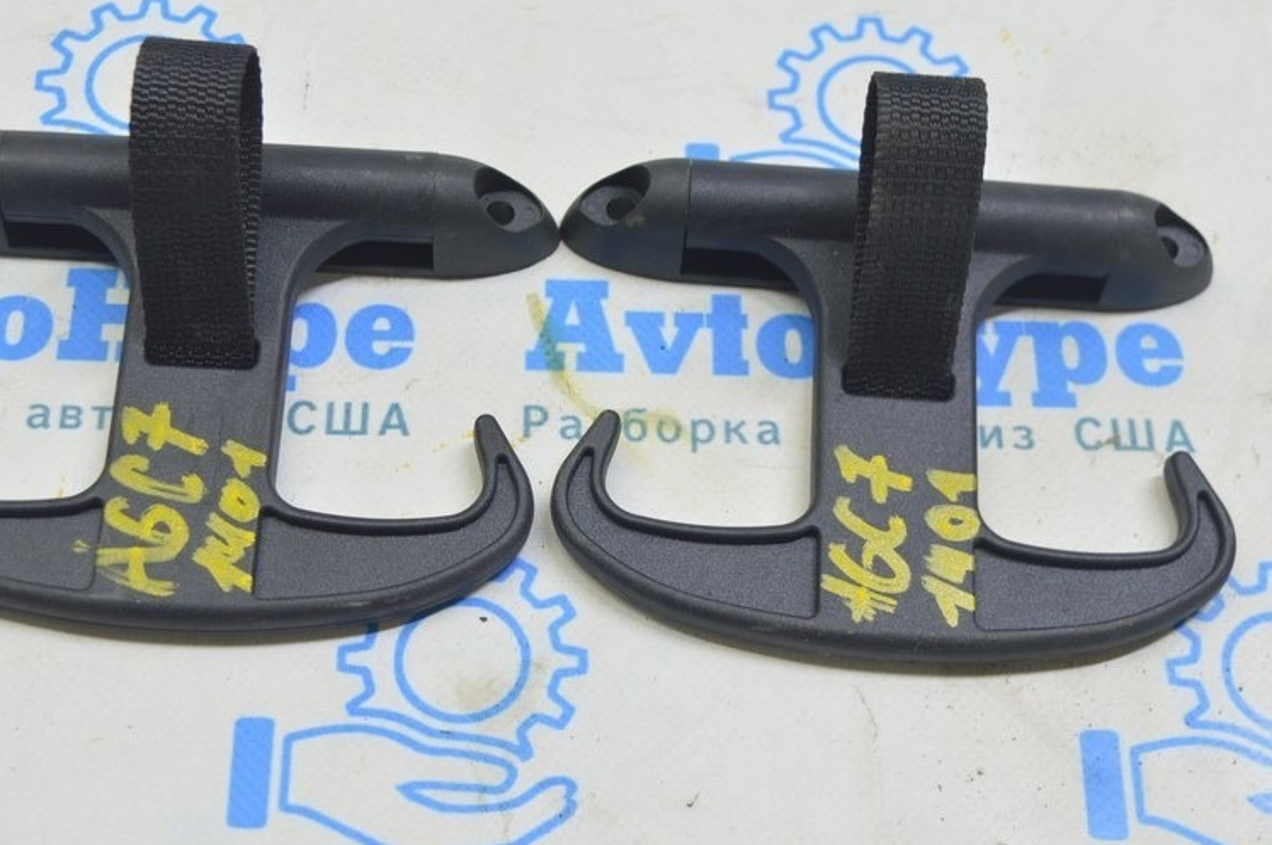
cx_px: 604
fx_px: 2248
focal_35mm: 64
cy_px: 462
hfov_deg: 31.6
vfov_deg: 21.3
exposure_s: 1/20
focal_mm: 31
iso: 400
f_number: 5.6
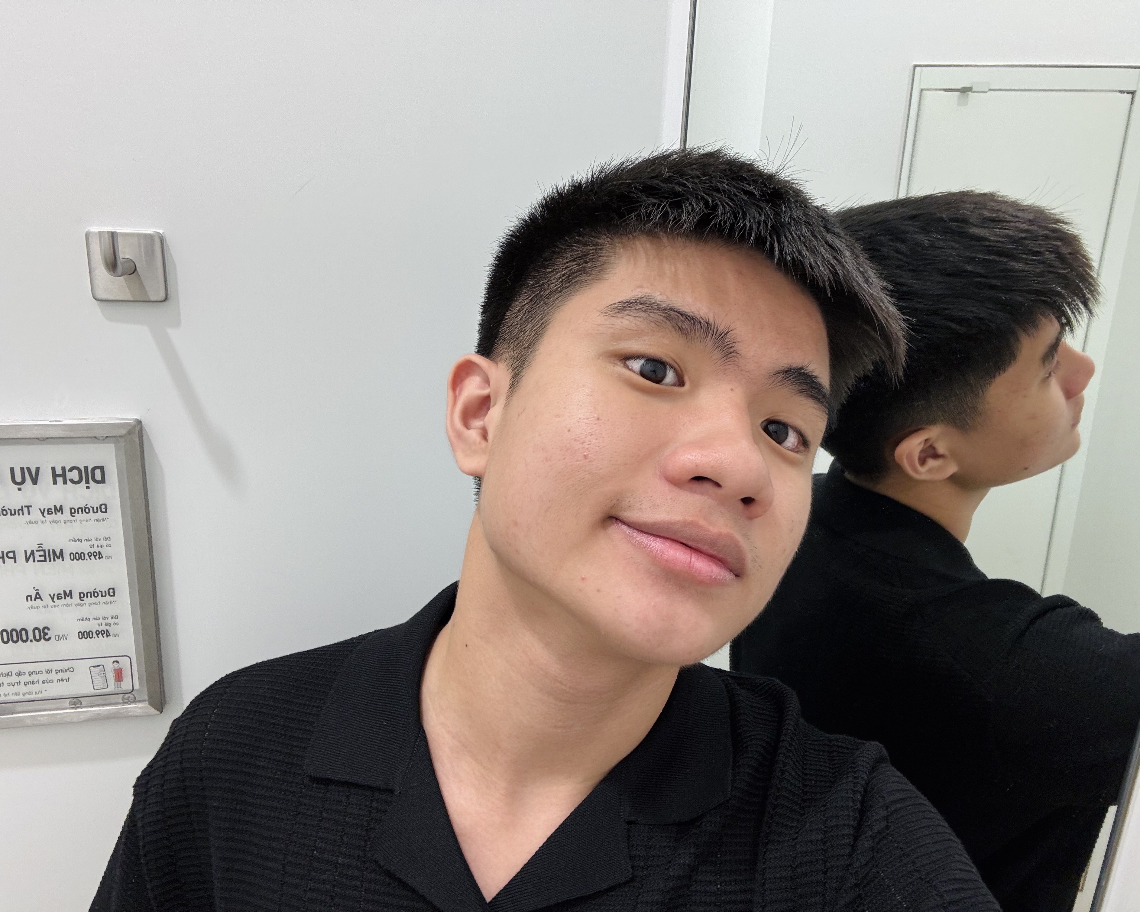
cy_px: 457
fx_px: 810
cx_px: 565
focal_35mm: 24
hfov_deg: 70.3
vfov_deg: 58.8
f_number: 1.9
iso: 80
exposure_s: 1/96
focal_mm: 2.69
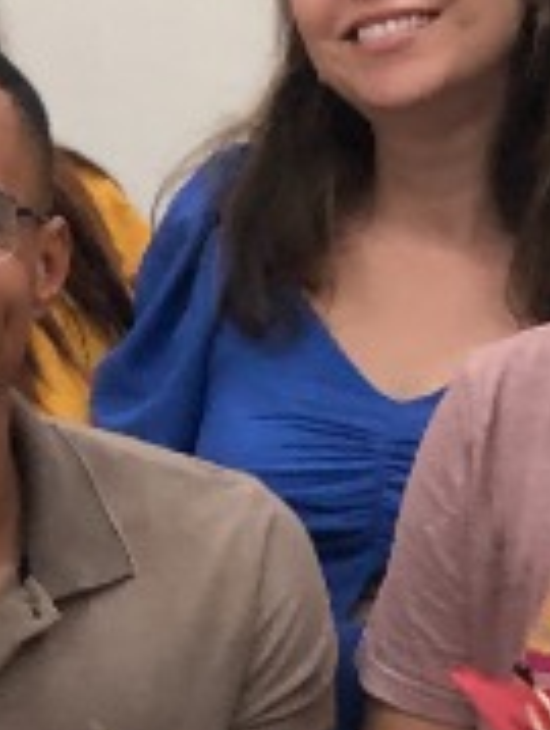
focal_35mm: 313
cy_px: 257
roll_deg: +0.1
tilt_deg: -5.8
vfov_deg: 6.3
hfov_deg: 4.8
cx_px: 497
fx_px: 6607
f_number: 2.4
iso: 100
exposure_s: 1/40
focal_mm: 6
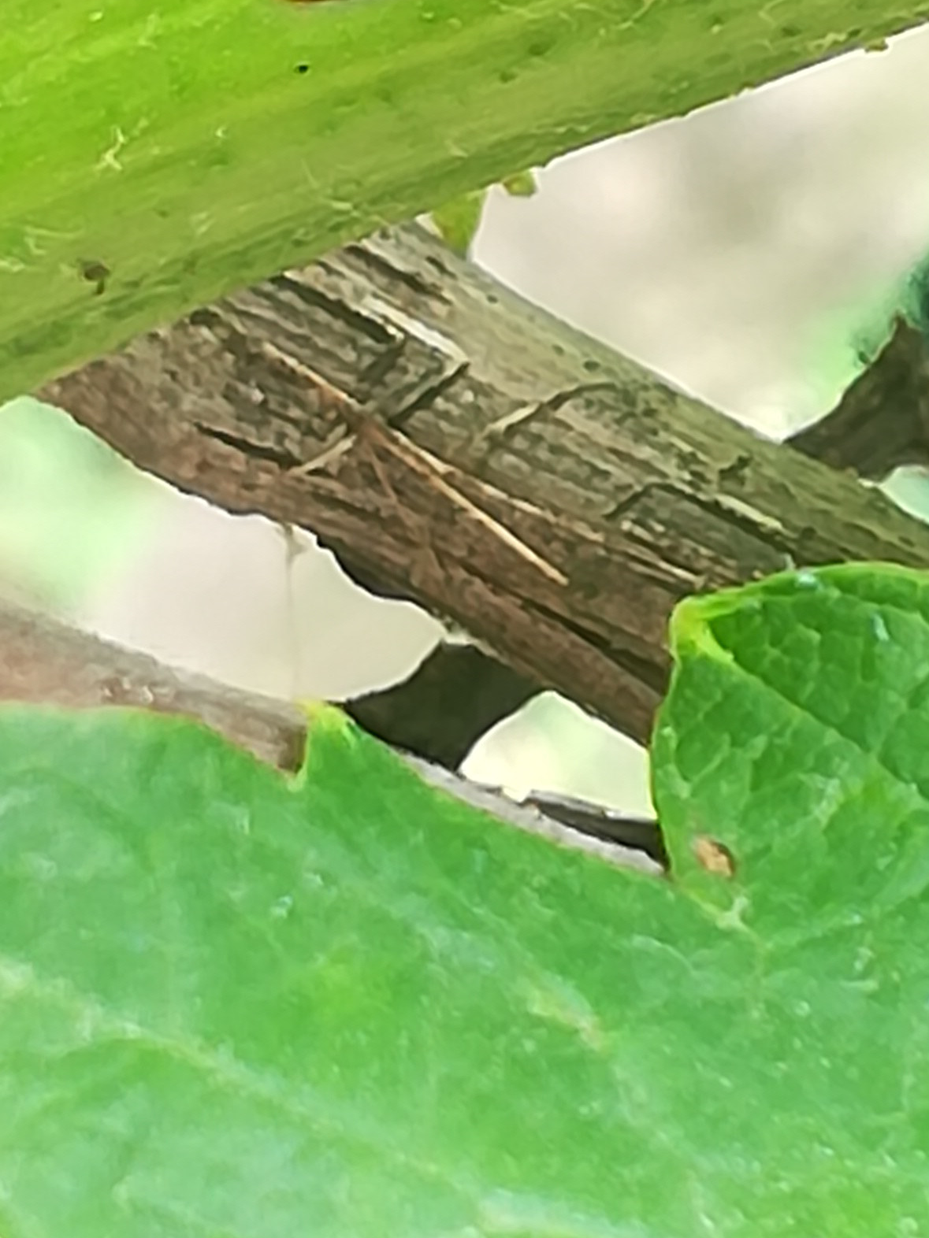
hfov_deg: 7.0
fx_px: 7586
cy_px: -235
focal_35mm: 212
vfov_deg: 9.2
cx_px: 769
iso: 64
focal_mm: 3.83
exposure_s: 1/60
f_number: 2.2
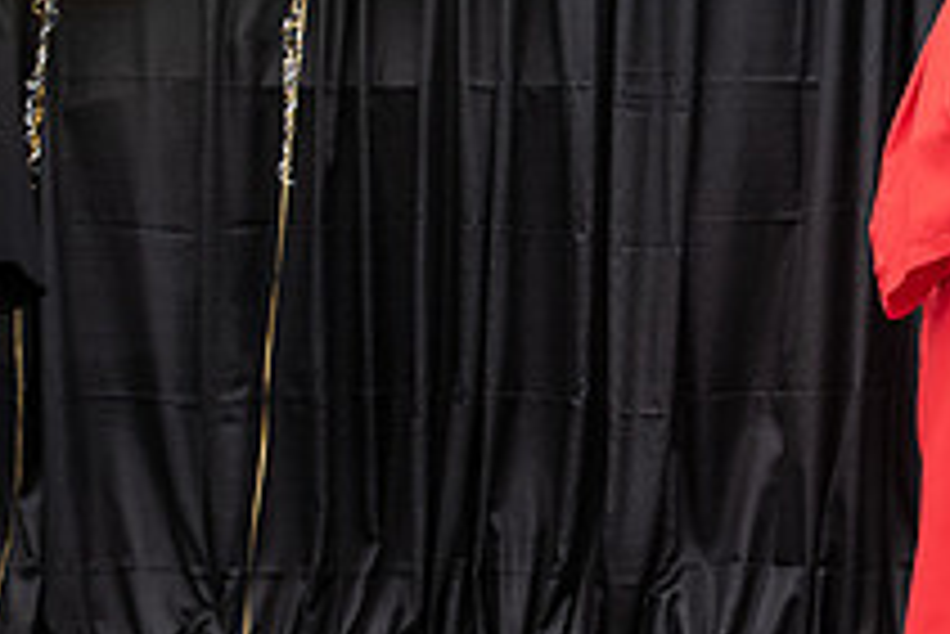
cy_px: 235
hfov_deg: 13.1
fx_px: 4040
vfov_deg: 9.0
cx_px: 1103
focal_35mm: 153
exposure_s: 1/640
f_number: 5.6
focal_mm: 48
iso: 500
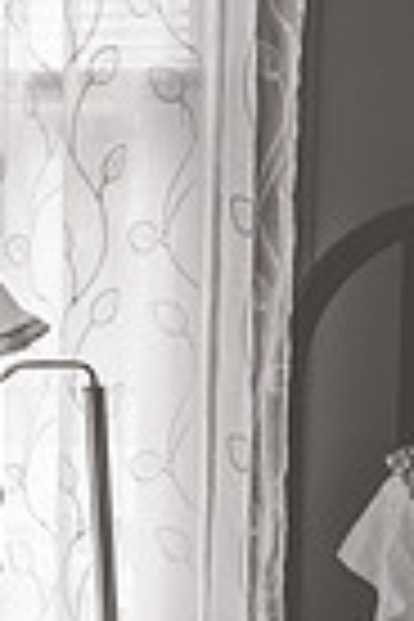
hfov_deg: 9.9
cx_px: -90
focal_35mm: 137
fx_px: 2363
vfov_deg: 14.9
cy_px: 468
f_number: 10
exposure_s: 1/50
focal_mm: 28
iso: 1250
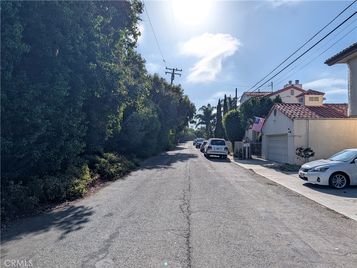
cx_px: 178
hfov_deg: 71.5
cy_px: 134
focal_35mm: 24
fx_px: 248
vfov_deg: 56.9
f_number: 1.68
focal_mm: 6.9
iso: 19
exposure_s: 1/3289
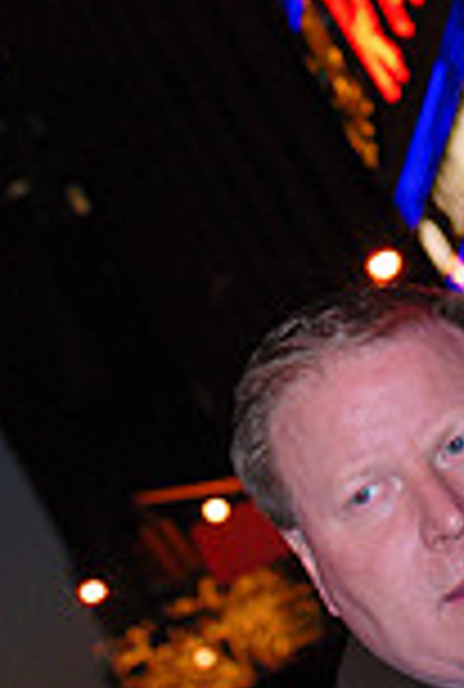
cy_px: -130
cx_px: 480
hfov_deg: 10.4
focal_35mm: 132
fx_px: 2535
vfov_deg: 15.0
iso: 400
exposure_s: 1/160
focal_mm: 30
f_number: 4
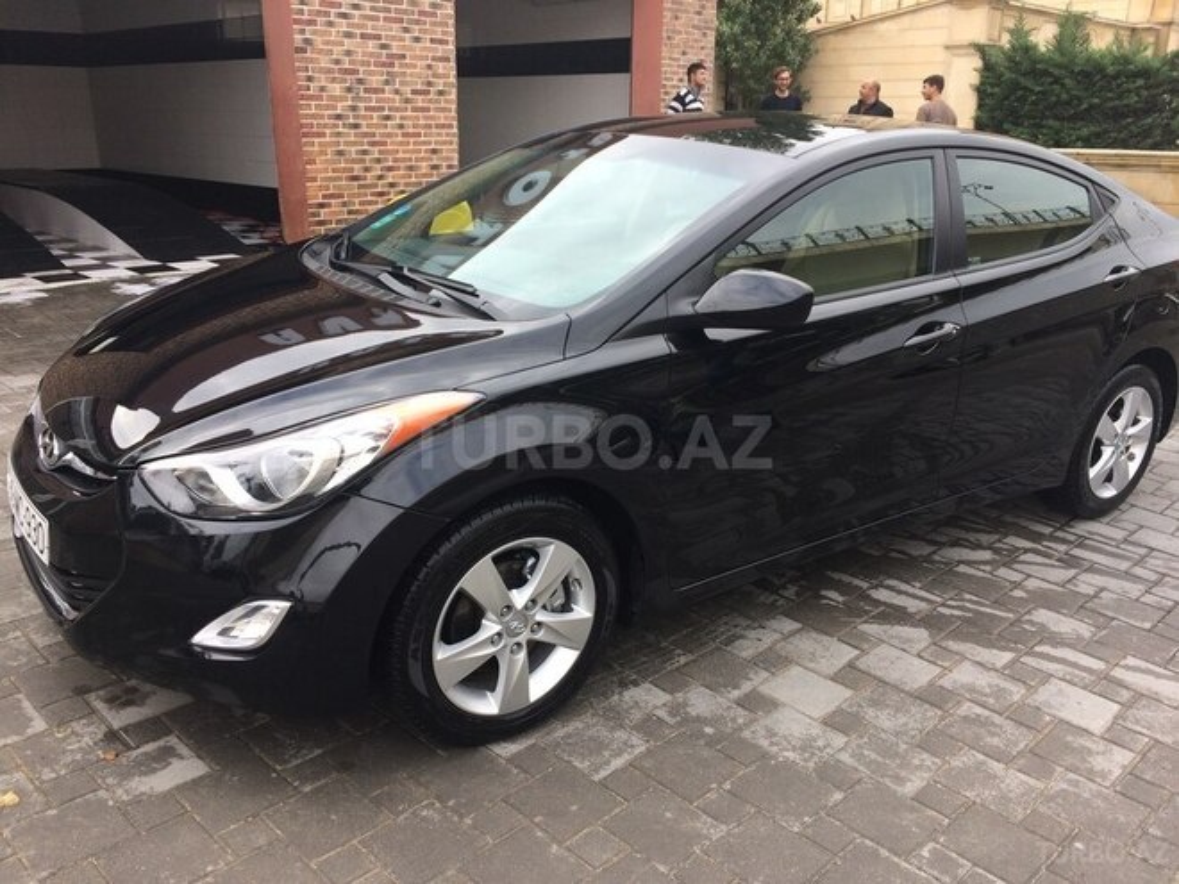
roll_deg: -1.4
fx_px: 988
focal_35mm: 29
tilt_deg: -18.1
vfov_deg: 48.2
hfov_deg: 61.7
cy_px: 442
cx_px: 590
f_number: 2.2
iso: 32
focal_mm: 4.15
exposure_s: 1/336
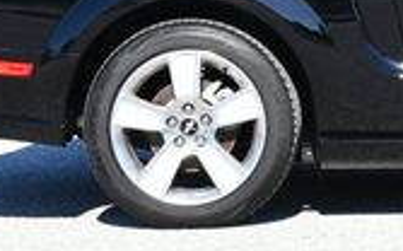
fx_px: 2743
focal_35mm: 250
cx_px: 582
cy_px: -174
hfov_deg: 8.2
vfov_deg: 5.2
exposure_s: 1/250
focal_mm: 32
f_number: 8
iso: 200
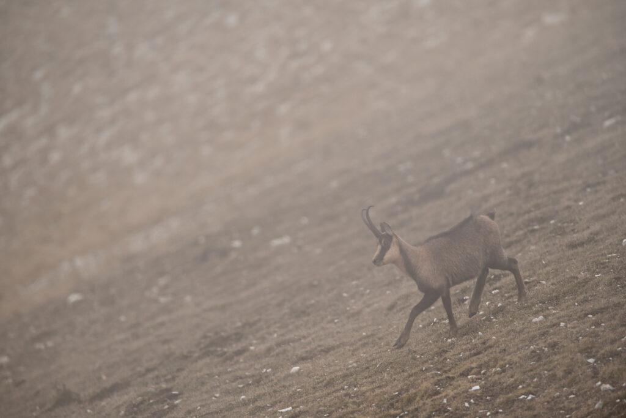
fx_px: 10434
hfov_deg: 3.4
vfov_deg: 2.3
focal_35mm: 600
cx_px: 313
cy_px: 209
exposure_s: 1/1250
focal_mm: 600
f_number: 6.3
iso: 320
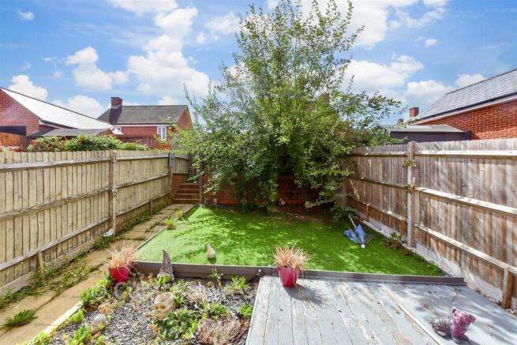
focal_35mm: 15
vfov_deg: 77.4
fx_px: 215
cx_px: 258
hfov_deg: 100.4
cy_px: 172
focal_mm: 10
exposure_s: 1/400
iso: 320
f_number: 8
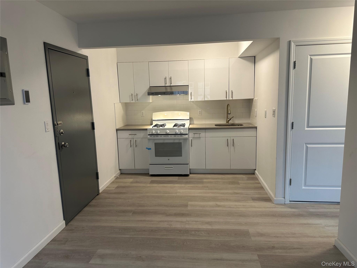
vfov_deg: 56.8
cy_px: 134
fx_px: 248
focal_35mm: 24
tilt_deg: -9.3
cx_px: 178
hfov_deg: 71.6
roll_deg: +1.7
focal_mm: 6.86
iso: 125
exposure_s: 1/60
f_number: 1.78
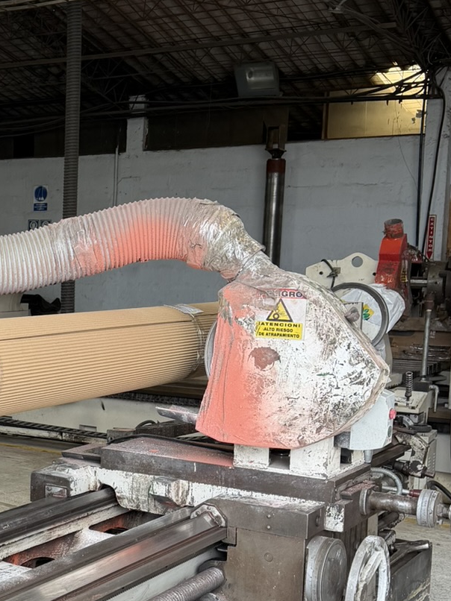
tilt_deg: -7.3
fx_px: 1060
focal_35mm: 61
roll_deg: -0.7
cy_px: 381
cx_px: -55
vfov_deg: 31.5
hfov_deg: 22.5
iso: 64
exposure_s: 1/255
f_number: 1.78
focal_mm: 6.76
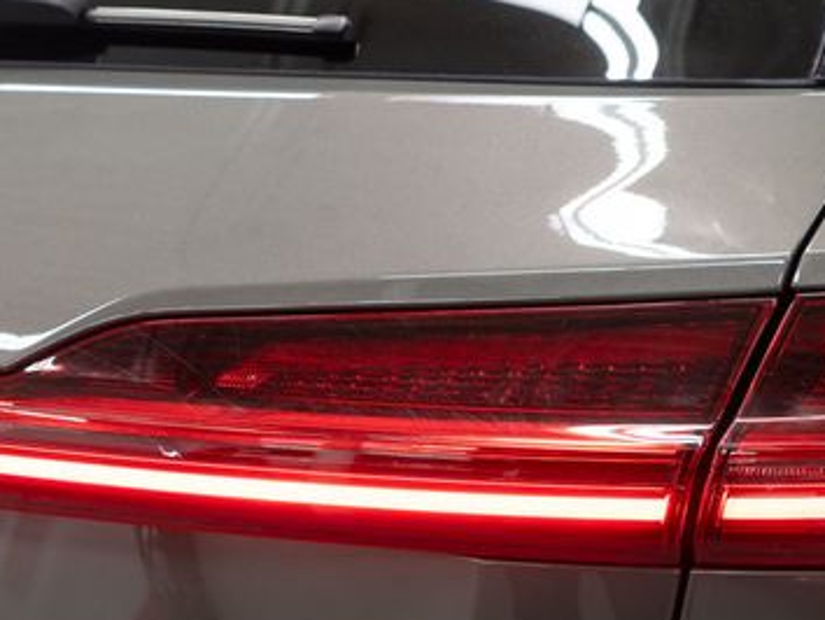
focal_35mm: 73
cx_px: 690
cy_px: 481
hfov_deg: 26.1
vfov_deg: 20.0
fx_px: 1741
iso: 200
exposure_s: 1/40
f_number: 3.2
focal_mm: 28
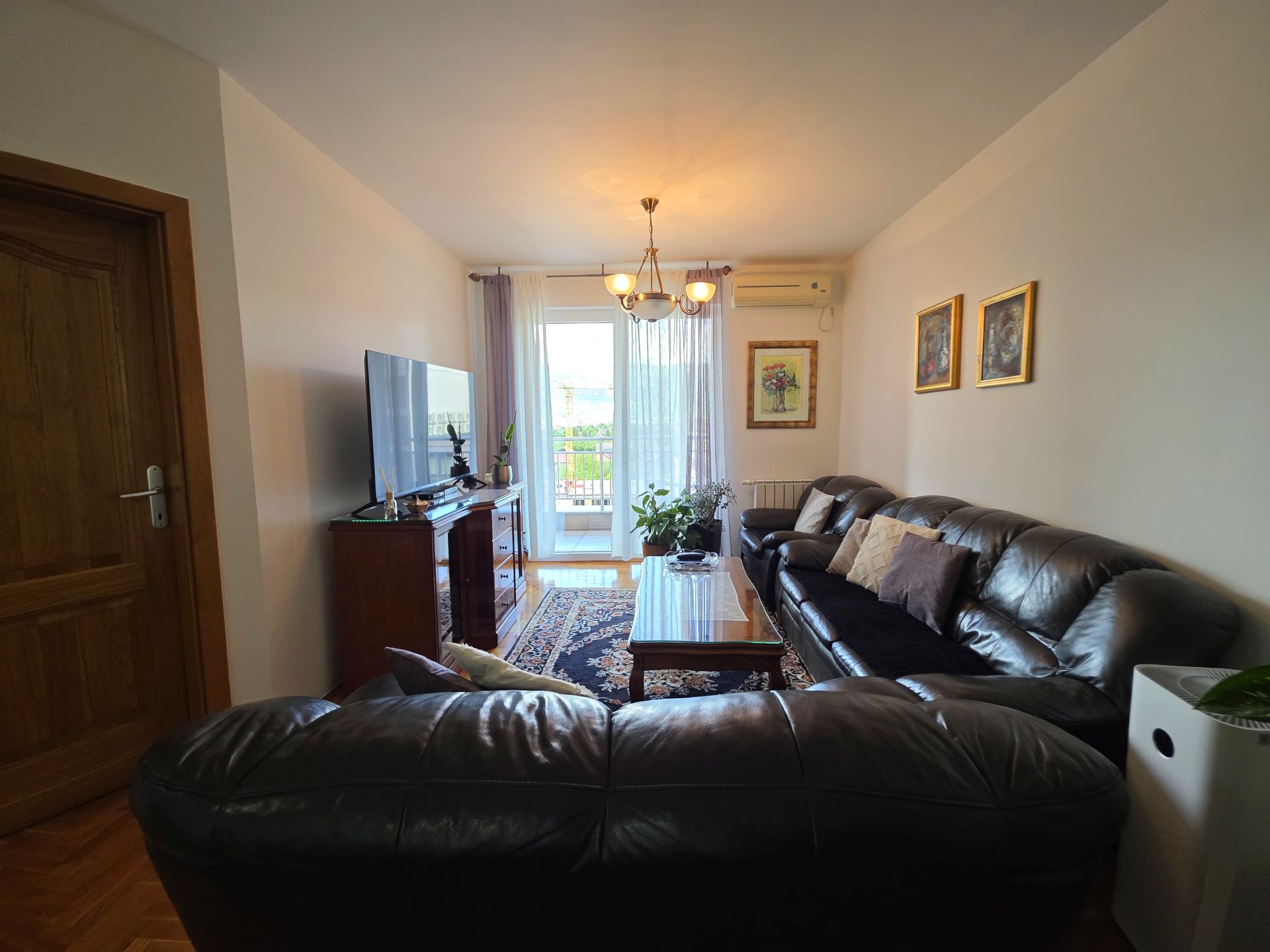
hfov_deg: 106.2
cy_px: 476
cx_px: 635
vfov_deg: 89.9
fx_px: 477
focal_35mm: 13
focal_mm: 2.2
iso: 200
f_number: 1.9
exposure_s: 1/100
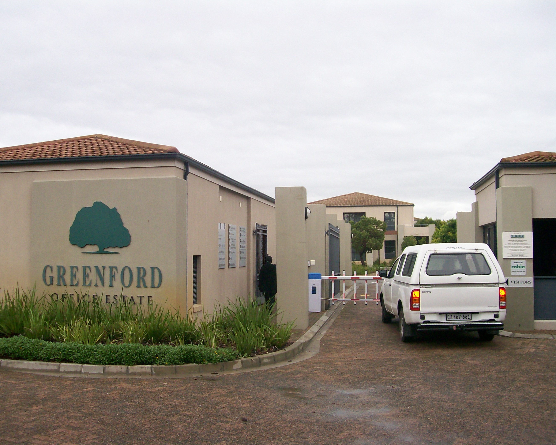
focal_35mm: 38
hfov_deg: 47.9
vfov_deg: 39.2
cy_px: 225
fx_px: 625
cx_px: 262
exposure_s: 1/451
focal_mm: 6
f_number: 2.7
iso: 80
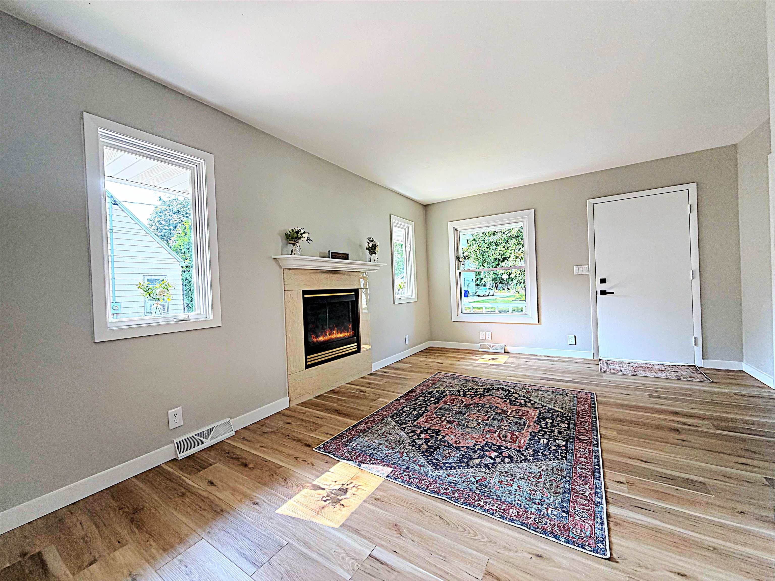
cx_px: 388
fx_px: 313
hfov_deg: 102.1
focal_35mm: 14
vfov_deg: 85.7
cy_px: 290
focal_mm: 2.22
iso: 160
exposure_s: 1/121
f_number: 2.2
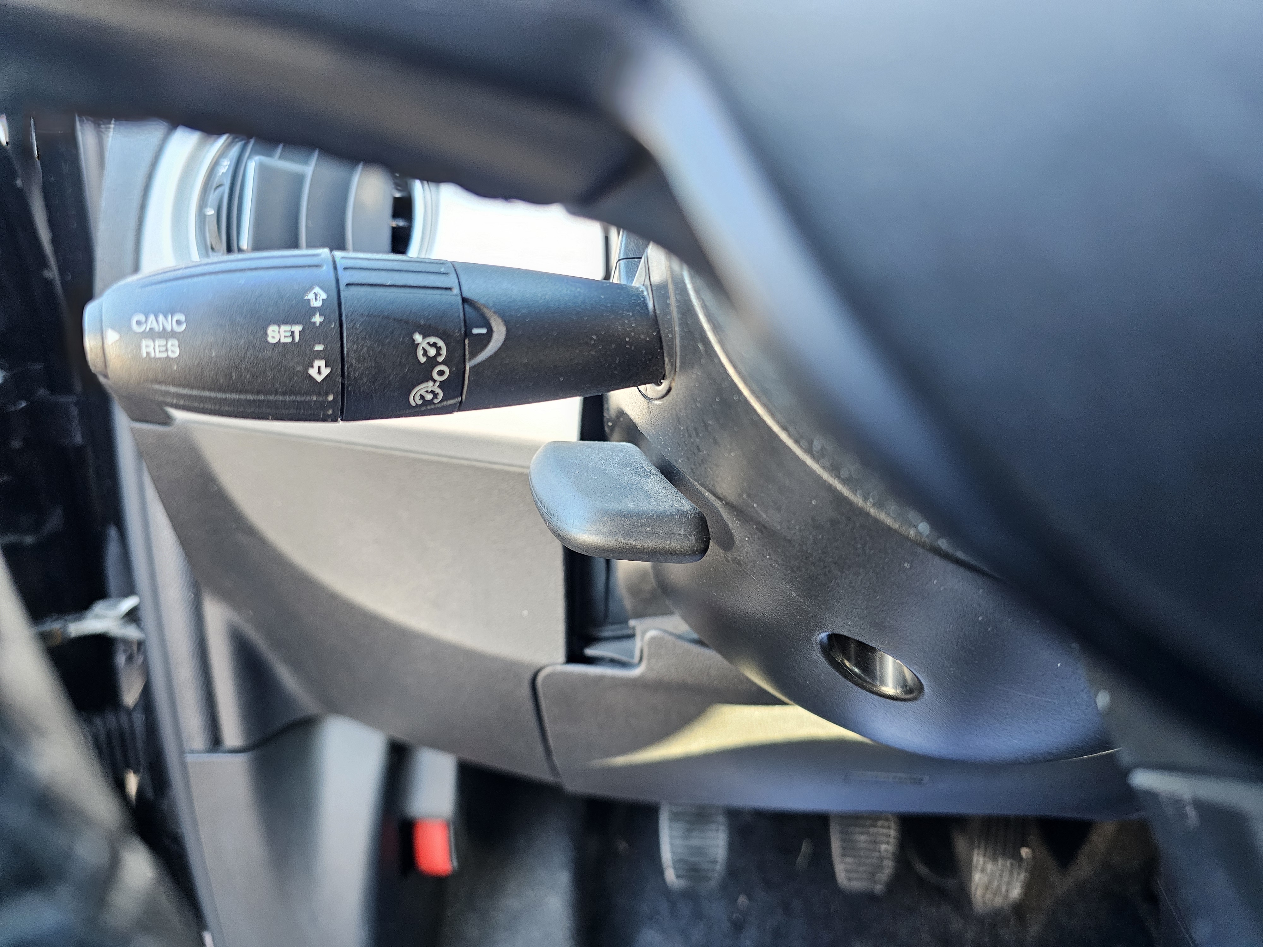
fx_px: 839
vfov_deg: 58.9
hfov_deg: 73.9
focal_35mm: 23
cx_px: 632
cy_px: 474
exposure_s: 1/100
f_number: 1.7
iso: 800
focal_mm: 6.3
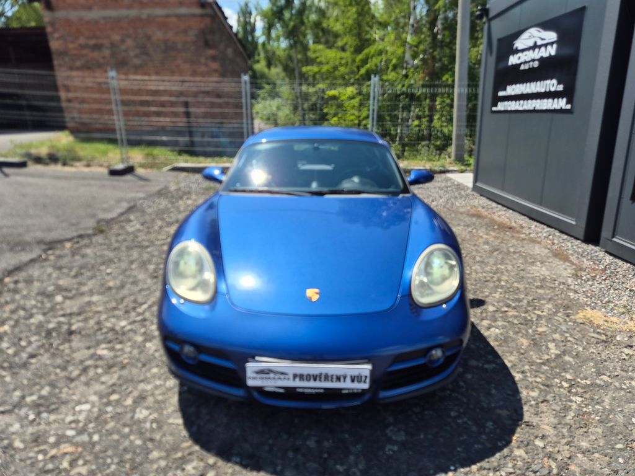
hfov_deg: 73.9
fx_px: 422
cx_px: 318
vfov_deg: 58.9
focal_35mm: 23
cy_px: 238
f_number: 1.8
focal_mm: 5.4
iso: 25
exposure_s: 1/1580
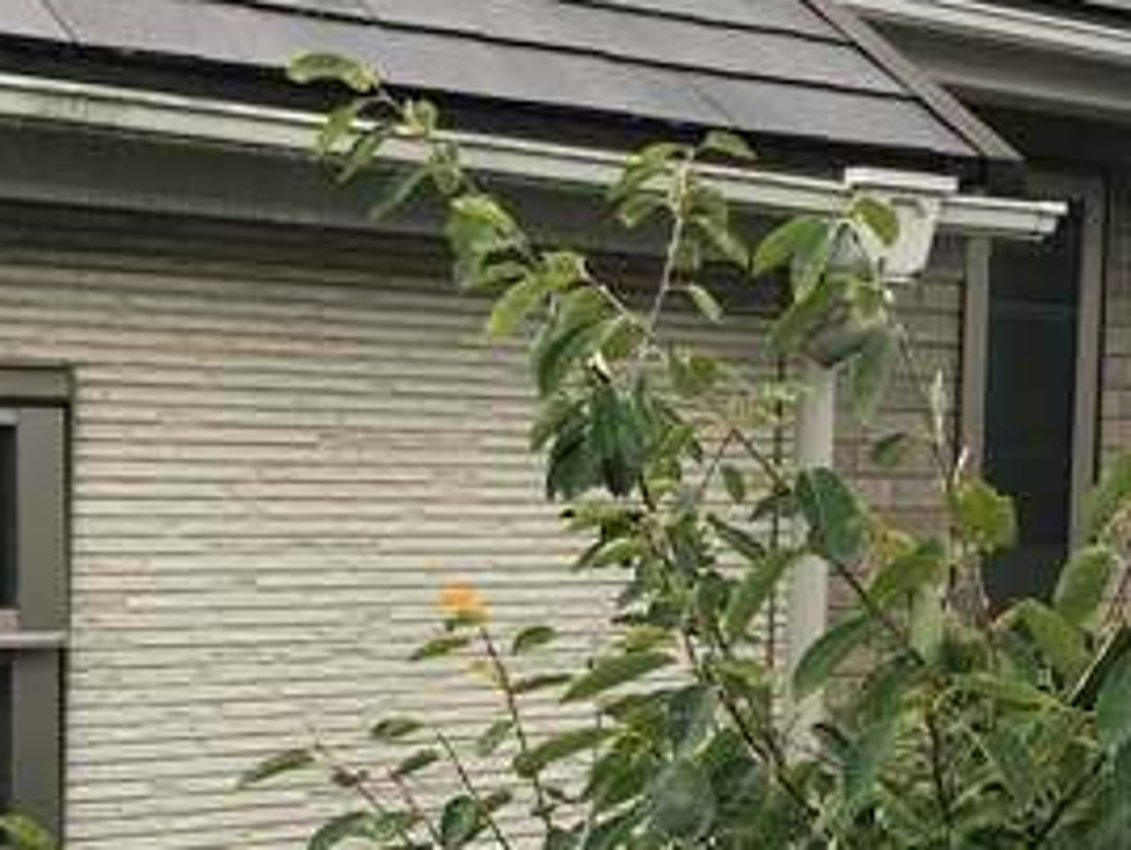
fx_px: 2615
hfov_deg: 23.9
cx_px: 963
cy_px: 560
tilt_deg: -3.1
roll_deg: -2.1
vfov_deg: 18.4
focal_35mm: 80
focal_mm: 3.99
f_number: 1.8
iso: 20
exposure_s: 1/354
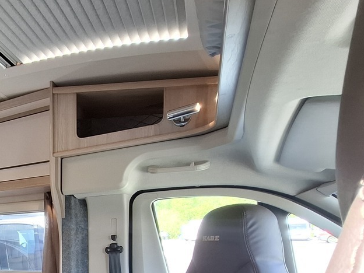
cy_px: 265
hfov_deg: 44.9
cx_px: -39
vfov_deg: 41.5
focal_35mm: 30
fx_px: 315
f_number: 2.2
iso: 80
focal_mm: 1.74
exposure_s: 1/50
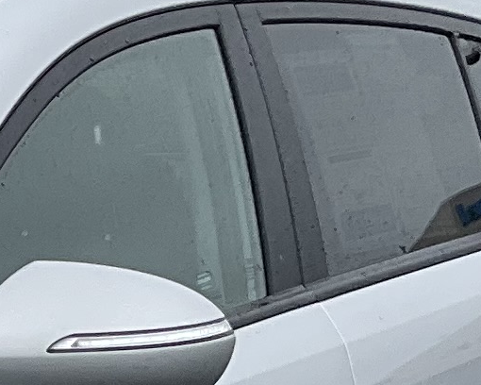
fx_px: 3189
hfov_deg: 8.2
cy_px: 650
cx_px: -473
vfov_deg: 6.8
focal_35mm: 224
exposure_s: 1/1534
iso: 25
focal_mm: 3
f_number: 1.8
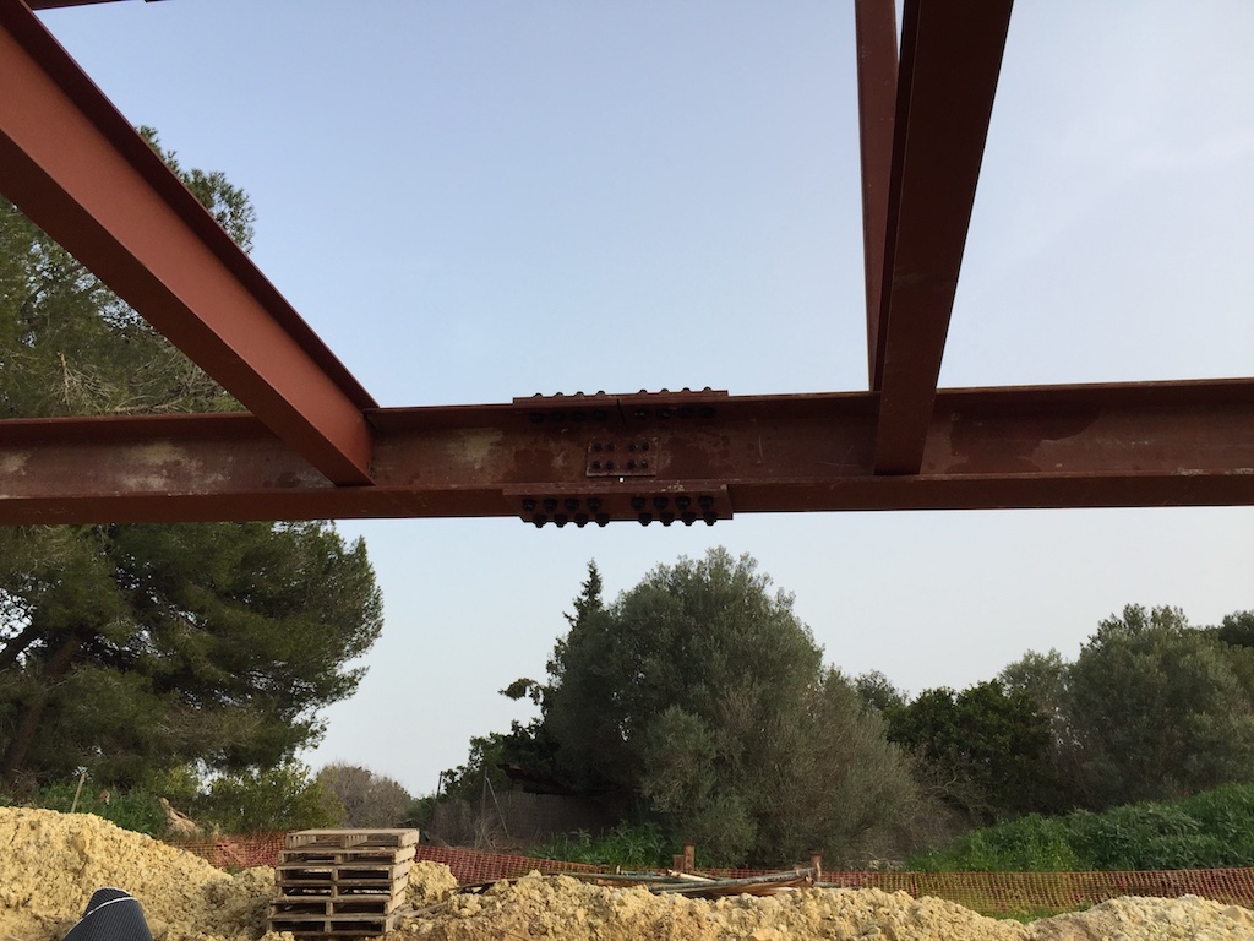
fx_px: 1051
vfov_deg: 48.2
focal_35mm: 29
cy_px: 470
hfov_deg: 61.7
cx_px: 627
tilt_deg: +21.4
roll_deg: -3.6
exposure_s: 1/416
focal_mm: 4.15
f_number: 2.2
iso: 32
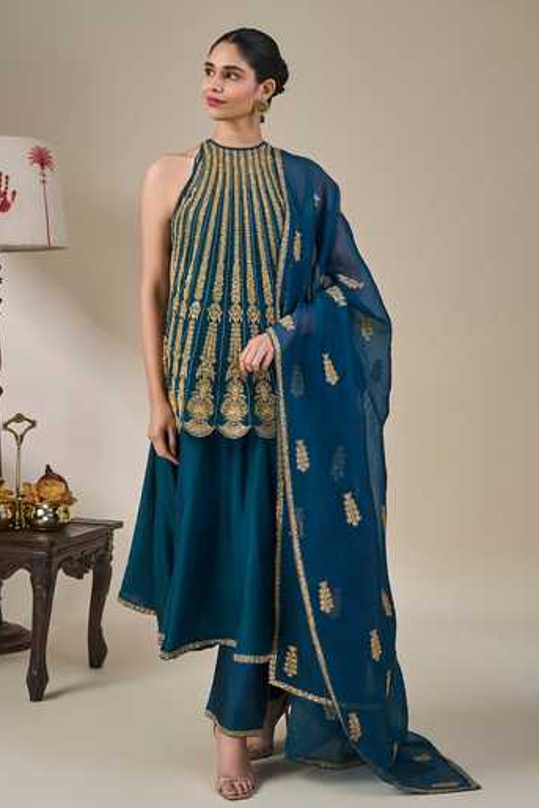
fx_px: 1100
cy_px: 410
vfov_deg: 40.3
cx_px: 270
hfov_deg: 27.5
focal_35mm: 49
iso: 250
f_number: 5.6
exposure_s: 1/160
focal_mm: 48
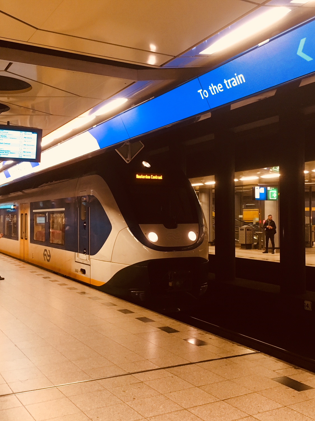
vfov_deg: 47.9
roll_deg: +1.4
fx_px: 473
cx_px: 161
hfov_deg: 36.8
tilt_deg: +0.0
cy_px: 212
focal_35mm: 39
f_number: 2.2
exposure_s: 1/33
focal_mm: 4.15
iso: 160
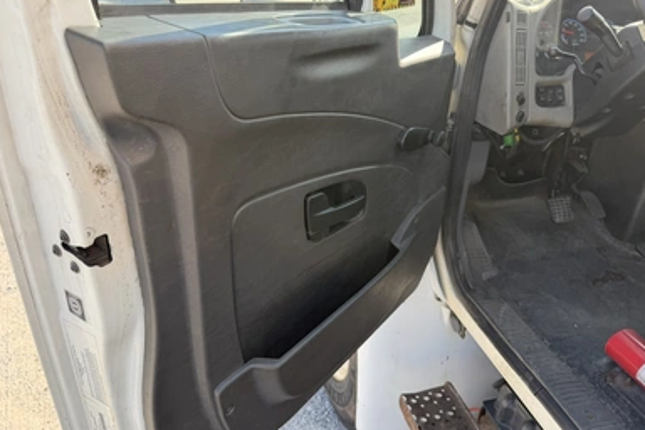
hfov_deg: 69.4
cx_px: 319
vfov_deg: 49.5
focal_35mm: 26
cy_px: 203
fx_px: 466
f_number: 1.78
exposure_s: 1/765
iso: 100
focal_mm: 6.76
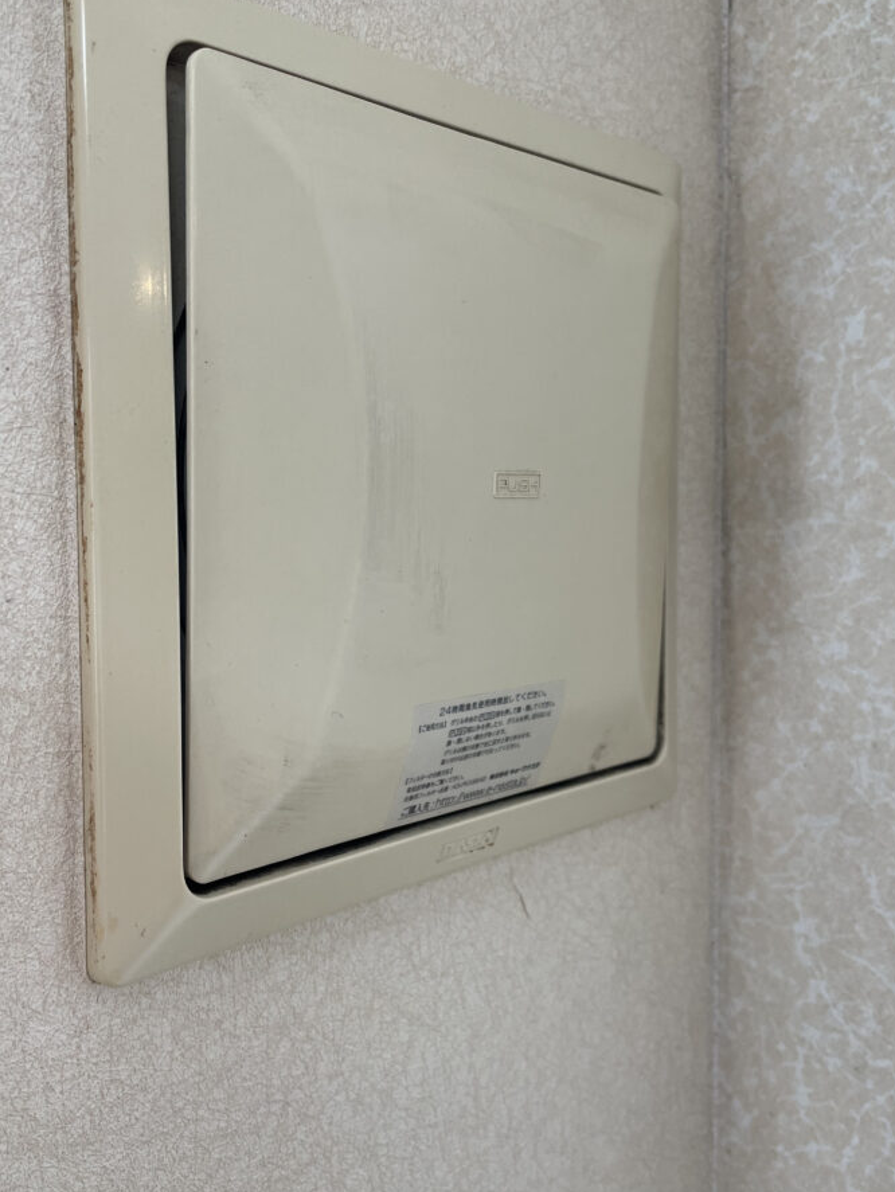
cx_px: 398
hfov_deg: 46.7
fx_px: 1033
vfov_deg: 59.9
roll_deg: +0.5
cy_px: 574
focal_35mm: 30
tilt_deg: -3.7
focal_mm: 4.2
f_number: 1.6
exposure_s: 1/121
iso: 64
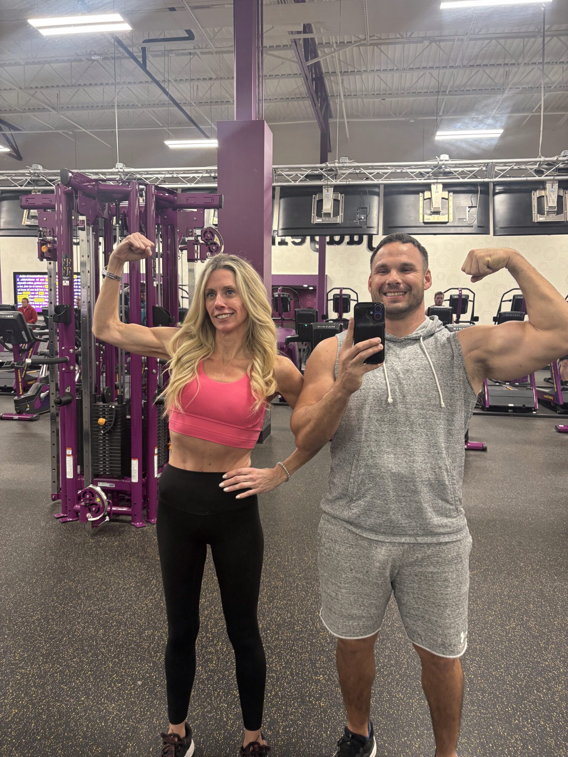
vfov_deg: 67.3
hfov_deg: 53.1
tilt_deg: -5.2
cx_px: 284
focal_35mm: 26
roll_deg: -1.2
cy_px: 378
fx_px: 569
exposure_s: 1/60
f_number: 1.6
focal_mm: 5.96
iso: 200
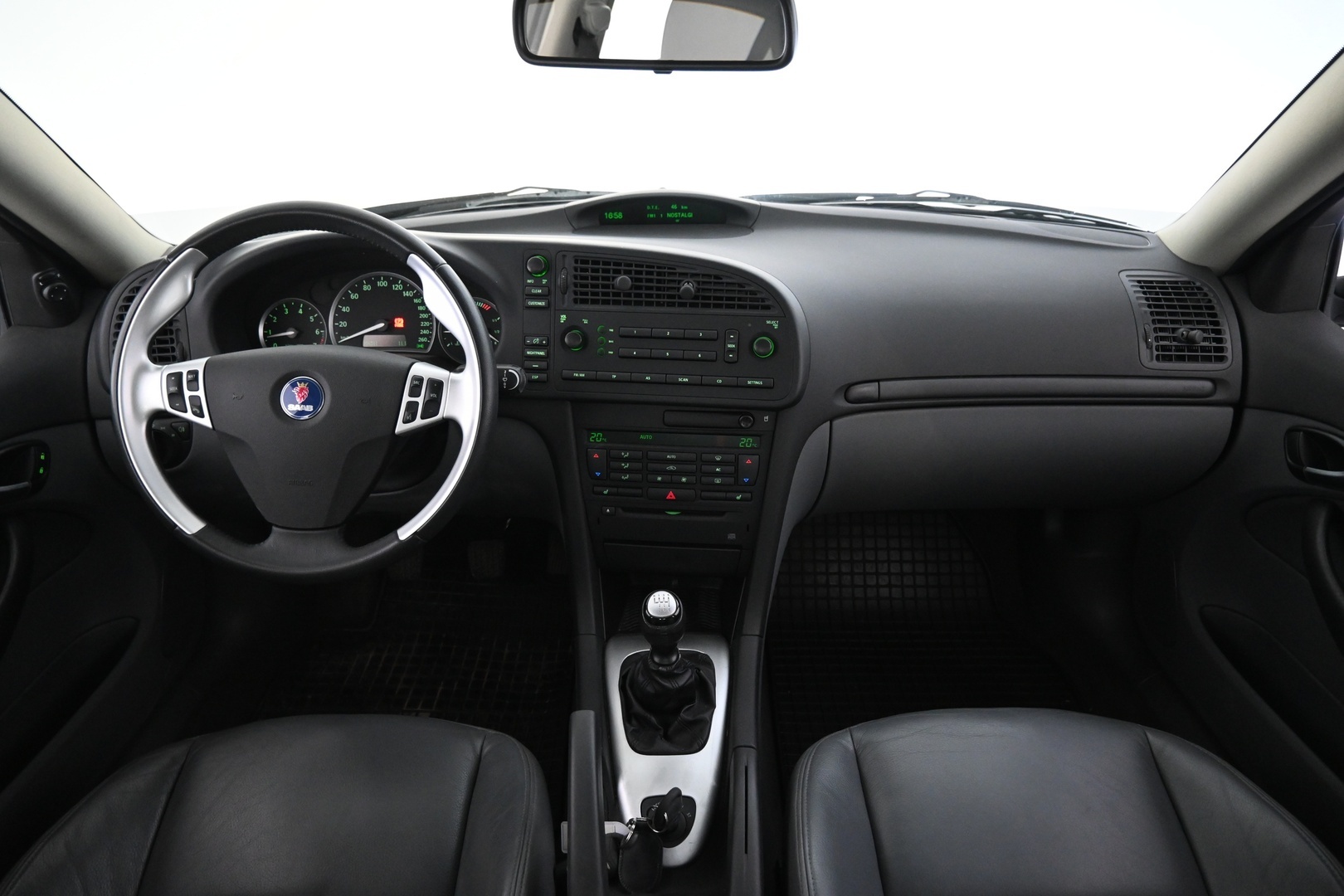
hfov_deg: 73.7
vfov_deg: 53.1
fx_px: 896
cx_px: 672
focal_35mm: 24
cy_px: 448
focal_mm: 16
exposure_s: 1/25
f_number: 3.5
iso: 2800
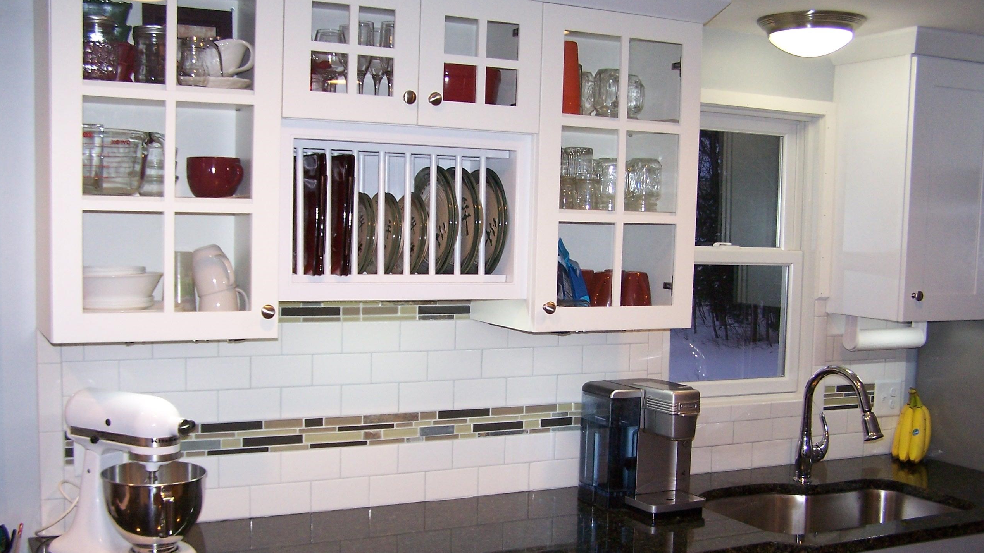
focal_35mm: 42
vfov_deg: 28.3
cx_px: 489
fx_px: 1096
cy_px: 321
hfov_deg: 48.4
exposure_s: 1/60
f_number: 2.8
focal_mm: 6.3
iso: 140
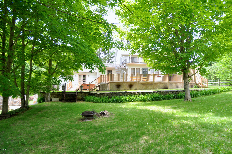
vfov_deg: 59.4
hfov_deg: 81.3
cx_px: 116
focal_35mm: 21
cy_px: 77
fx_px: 135
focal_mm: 14
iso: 250
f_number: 5.6
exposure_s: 1/125
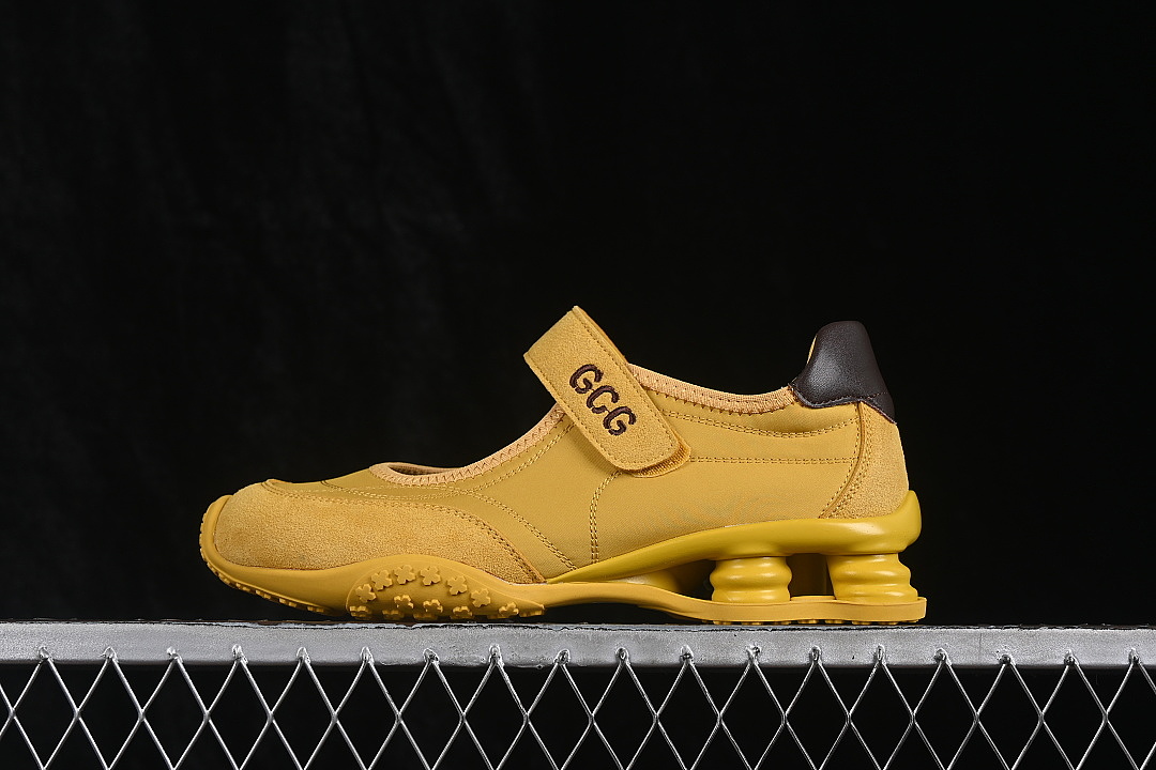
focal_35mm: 75
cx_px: 578
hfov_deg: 27.0
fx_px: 2408
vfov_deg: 18.2
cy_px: 385
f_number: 8
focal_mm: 50
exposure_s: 1/80
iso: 160
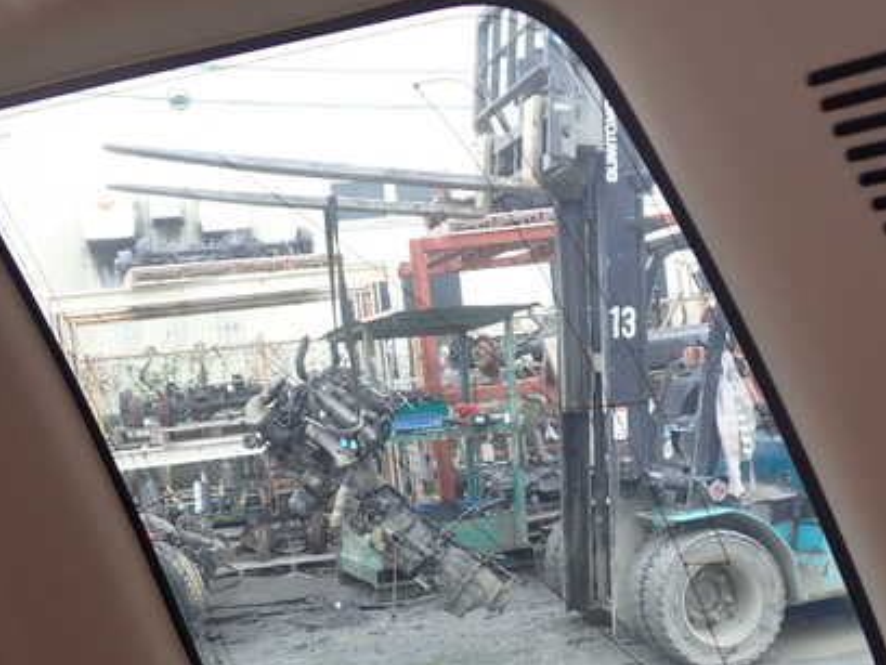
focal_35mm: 44
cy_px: 360
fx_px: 1127
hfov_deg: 42.9
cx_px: 435
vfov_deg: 32.9
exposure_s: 1/50
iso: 200
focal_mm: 5.4
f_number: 2.3
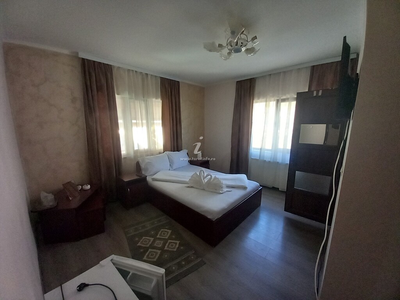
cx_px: 200
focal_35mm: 13
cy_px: 150
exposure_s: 1/25
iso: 250
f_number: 2.2
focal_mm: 1.13
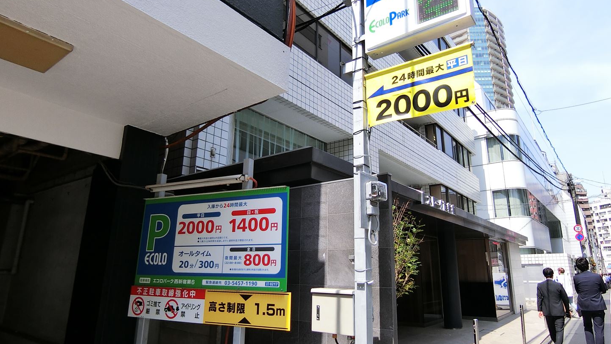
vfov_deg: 49.5
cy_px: 175
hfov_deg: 78.6
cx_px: 325
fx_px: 373
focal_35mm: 23
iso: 80
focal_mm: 4.06
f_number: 2.7
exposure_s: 1/500
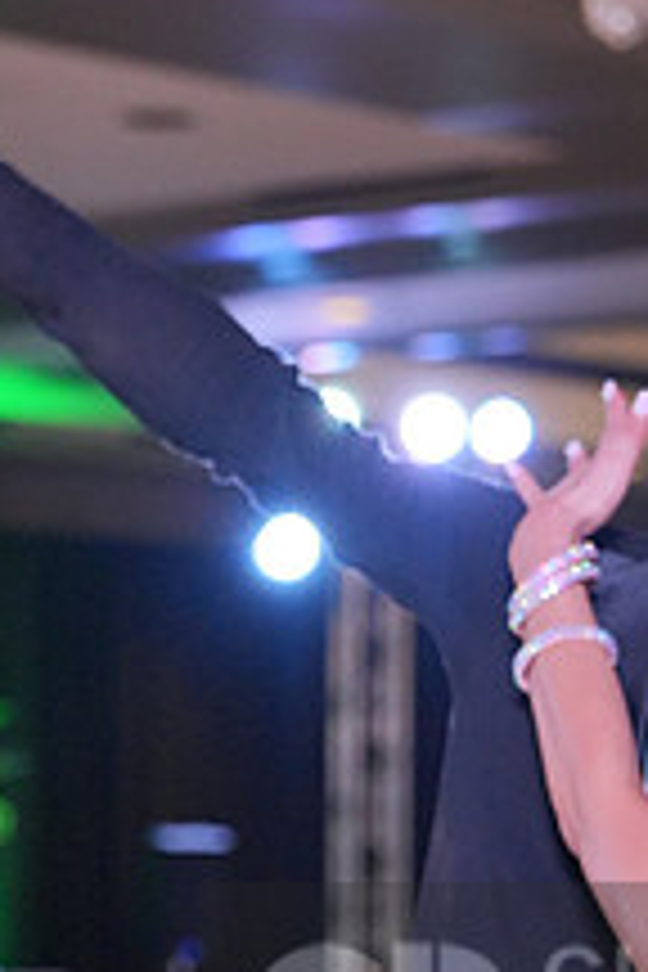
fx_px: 5076
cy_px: 1035
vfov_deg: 10.8
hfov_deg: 7.2
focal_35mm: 188
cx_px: 821
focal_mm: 70
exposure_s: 1/500
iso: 4000
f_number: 4
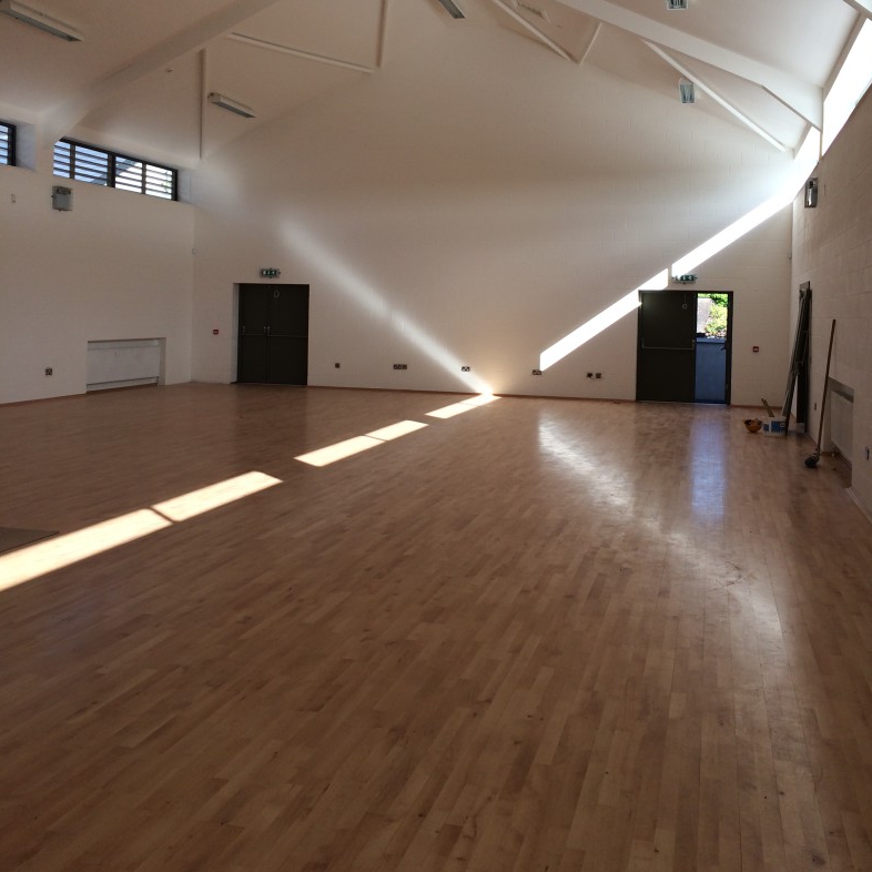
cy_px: 326
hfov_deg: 46.0
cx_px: 440
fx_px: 1026
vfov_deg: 45.6
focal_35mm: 36
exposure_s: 1/363
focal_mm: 4.12
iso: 32
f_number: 2.2
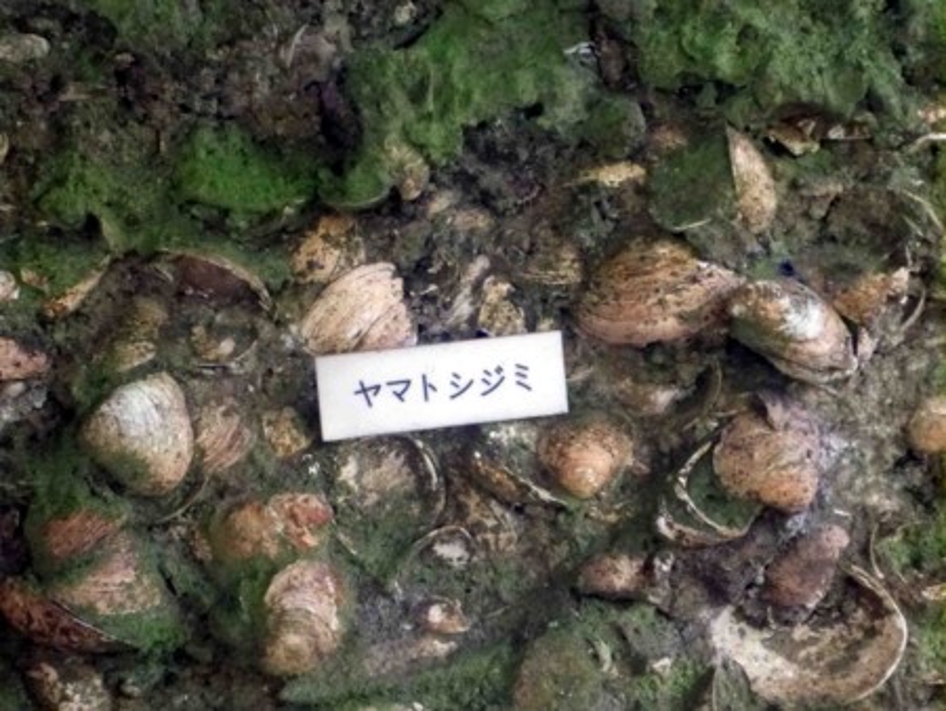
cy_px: 356
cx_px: 473
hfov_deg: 15.4
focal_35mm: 128
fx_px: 3500
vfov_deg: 11.6
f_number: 5.9
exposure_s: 1/30
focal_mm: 22.8
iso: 800
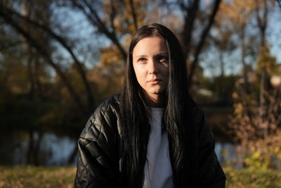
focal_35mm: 47
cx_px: 140
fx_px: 367
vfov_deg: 28.7
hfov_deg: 41.9
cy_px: 94
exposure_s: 1/400
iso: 80
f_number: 2.8
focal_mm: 47
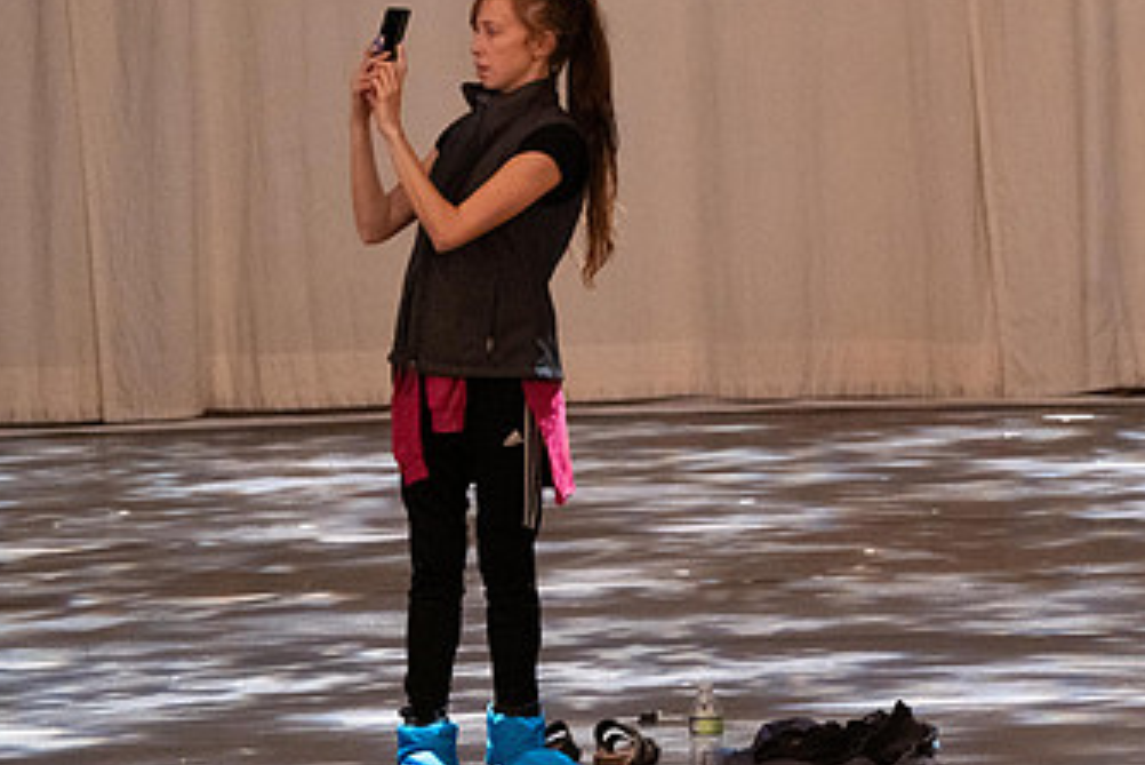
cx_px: 939
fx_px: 16577
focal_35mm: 521
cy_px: 149
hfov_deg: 4.0
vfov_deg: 2.6
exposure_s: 1/40
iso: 5000
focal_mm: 300
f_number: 7.1
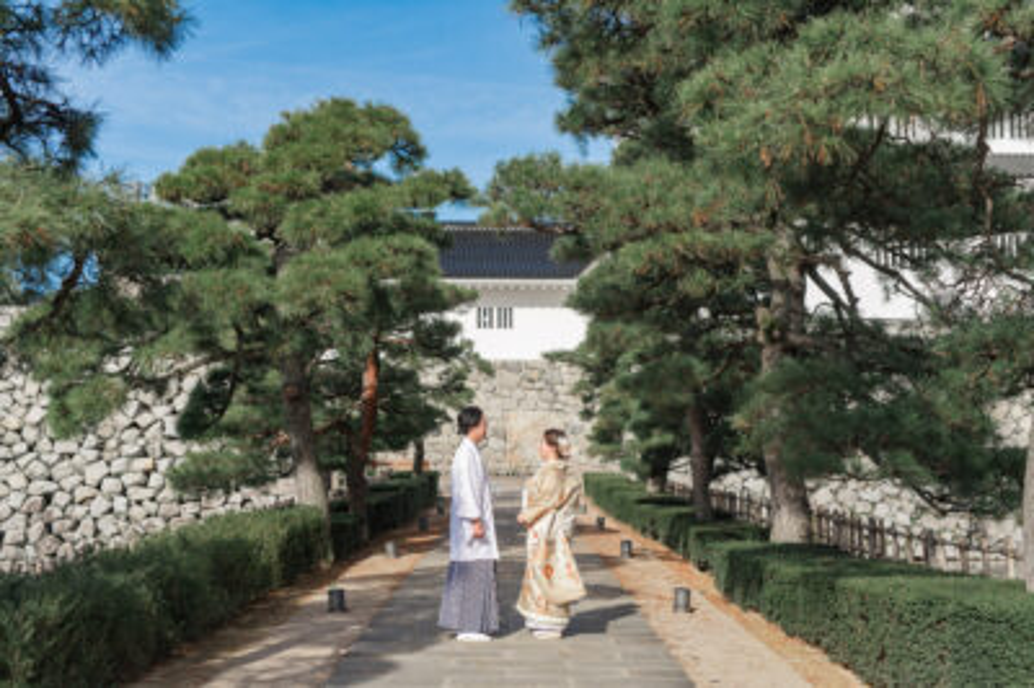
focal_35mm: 50
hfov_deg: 39.6
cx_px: 517
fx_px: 1435
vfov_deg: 26.9
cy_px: 344
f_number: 4.5
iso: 100
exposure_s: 1/800
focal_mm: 50
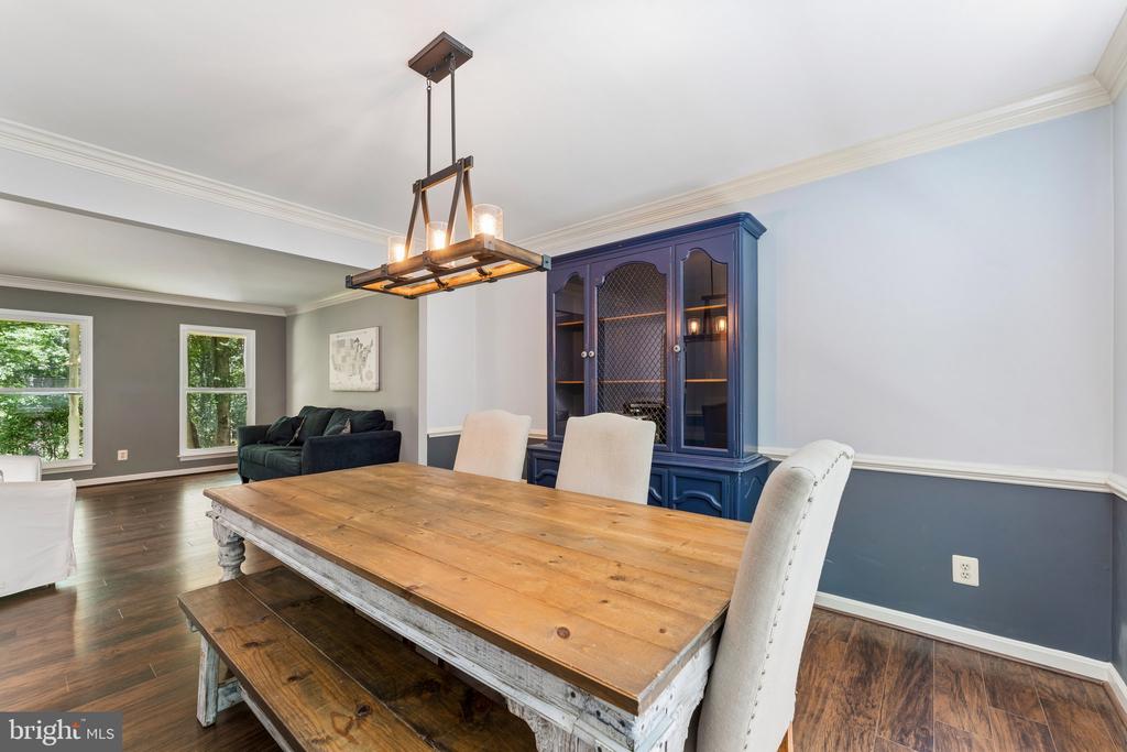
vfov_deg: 81.2
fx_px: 438
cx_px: 564
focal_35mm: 14
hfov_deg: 104.2
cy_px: 376
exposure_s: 1/2
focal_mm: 14
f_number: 9
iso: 100
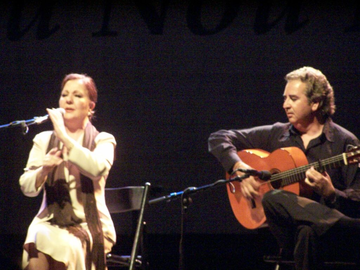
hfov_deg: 7.4
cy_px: 135
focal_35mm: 268
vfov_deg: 5.5
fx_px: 2787
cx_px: 180
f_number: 3.6
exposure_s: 1/30
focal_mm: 44.4
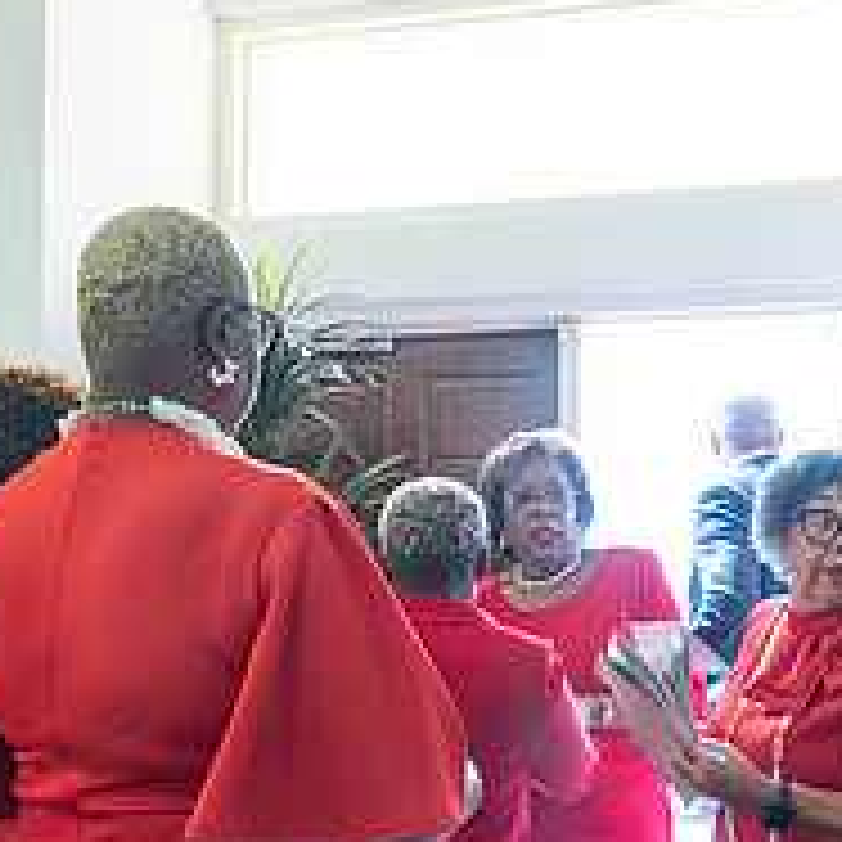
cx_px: 593
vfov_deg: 25.1
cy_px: 630
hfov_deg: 25.2
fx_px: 1871
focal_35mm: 68
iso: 1000
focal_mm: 24
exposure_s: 1/100
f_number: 4
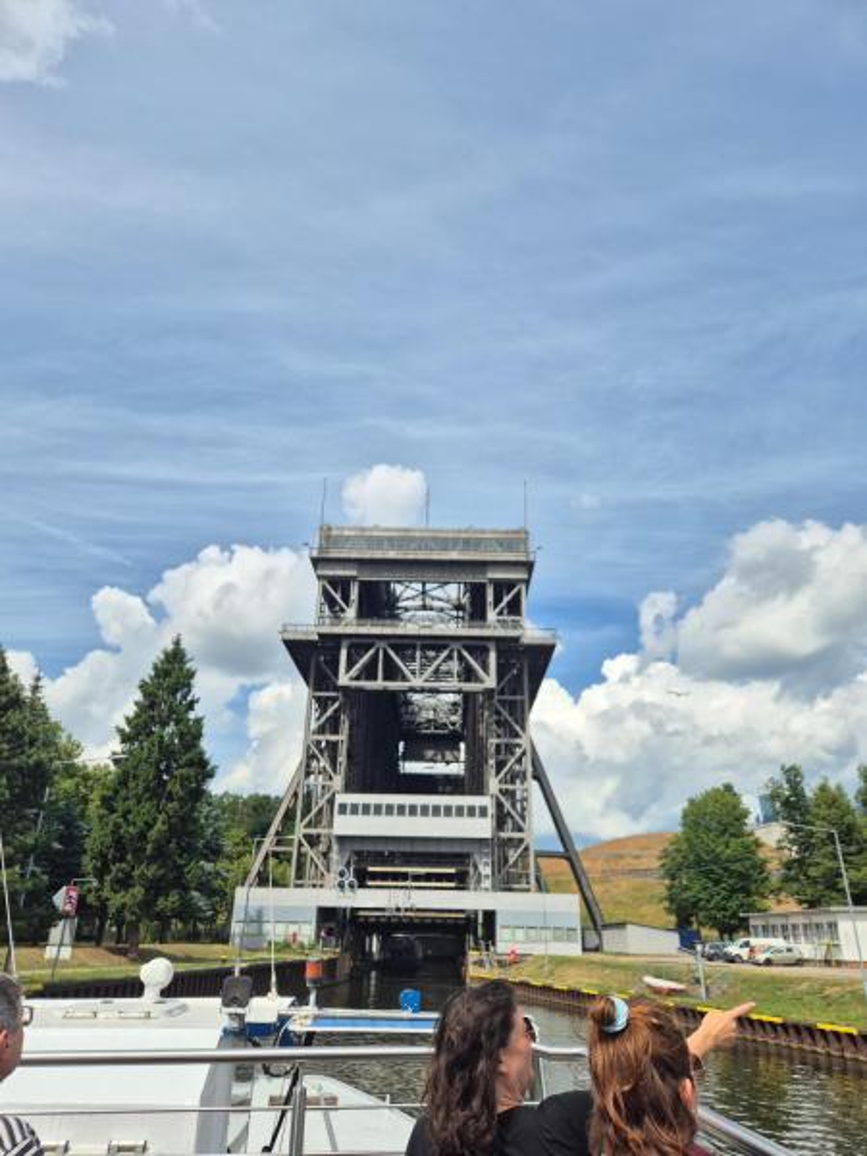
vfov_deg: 73.9
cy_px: 578
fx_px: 768
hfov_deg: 58.9
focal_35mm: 23
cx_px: 434
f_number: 1.8
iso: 25
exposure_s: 1/2028
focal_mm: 5.4
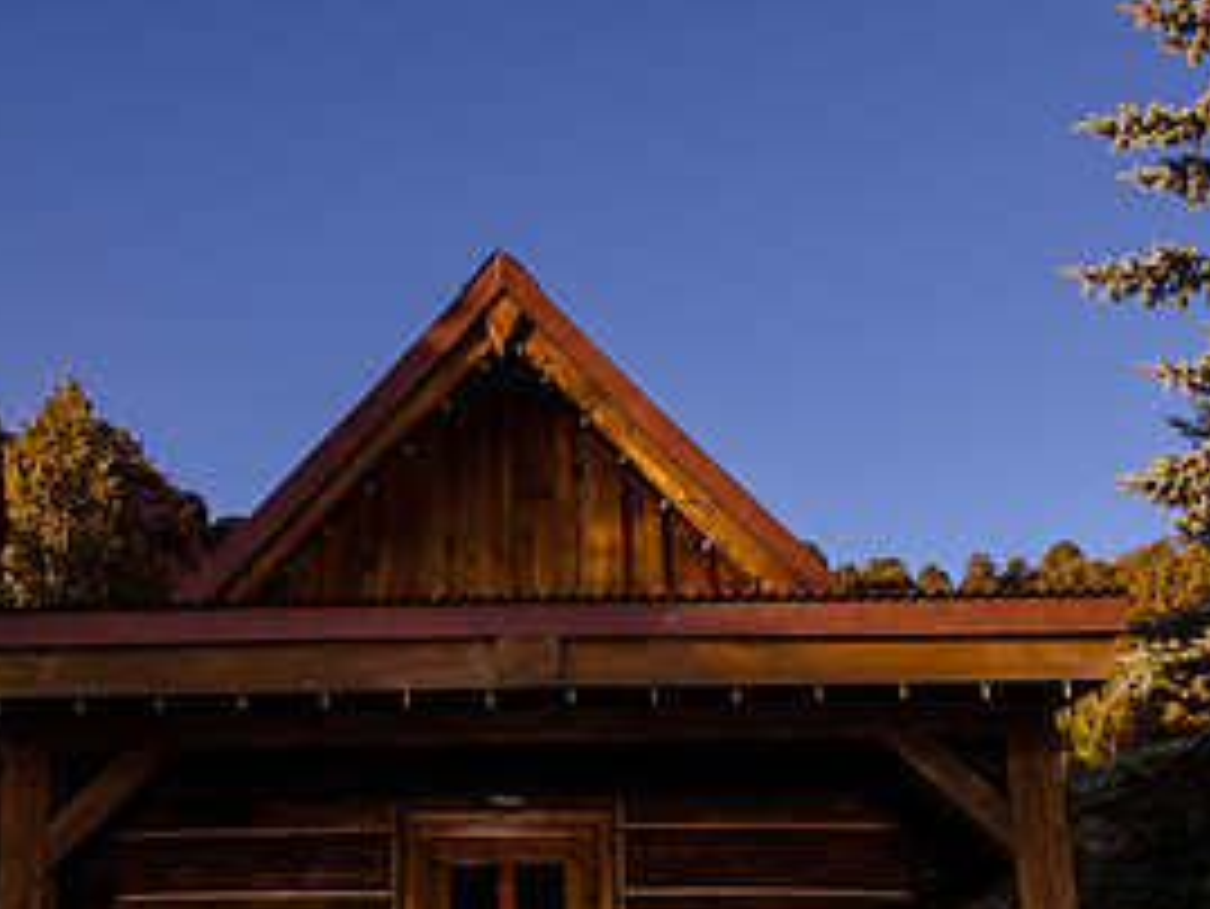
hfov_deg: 37.4
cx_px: 337
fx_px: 1749
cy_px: 722
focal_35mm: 50
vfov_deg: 28.5
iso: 640
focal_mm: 24
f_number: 8
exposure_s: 1/200
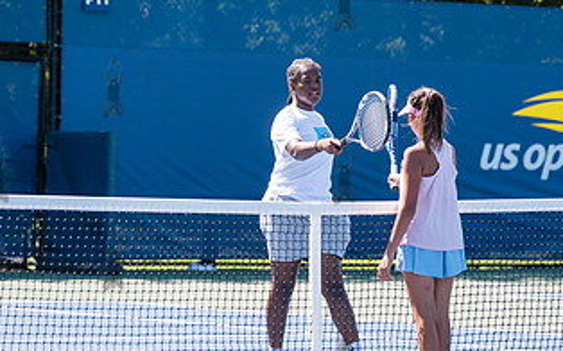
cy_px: 172
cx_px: 342
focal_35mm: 218
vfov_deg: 6.0
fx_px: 3344
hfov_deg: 9.6
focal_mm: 116
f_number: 4
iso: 100
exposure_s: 1/320
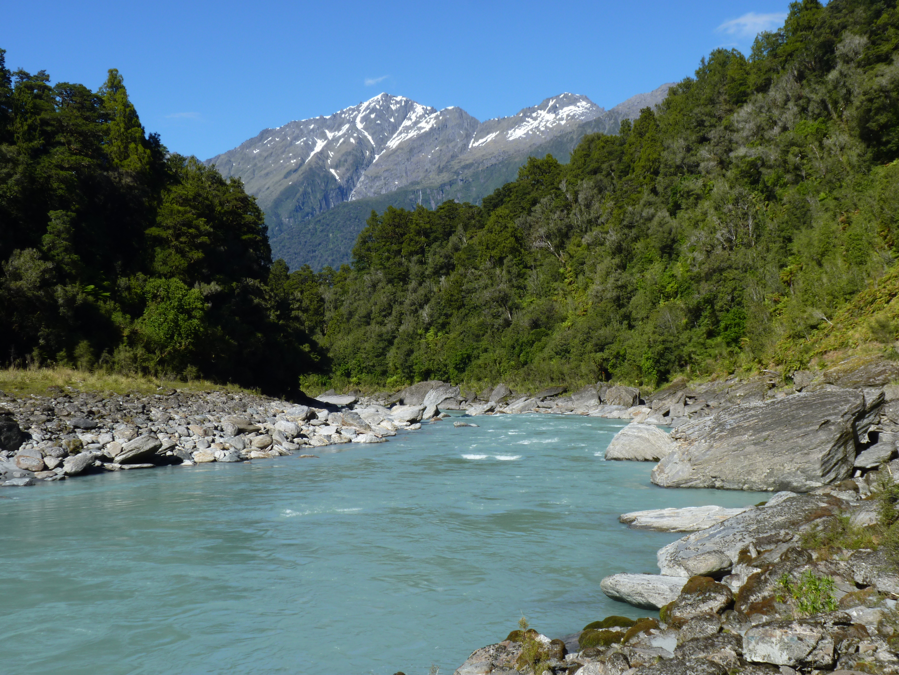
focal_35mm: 43
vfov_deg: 33.6
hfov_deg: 43.9
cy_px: 338
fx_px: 1117
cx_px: 450
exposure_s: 1/320
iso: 80
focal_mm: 7.6
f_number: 5.6
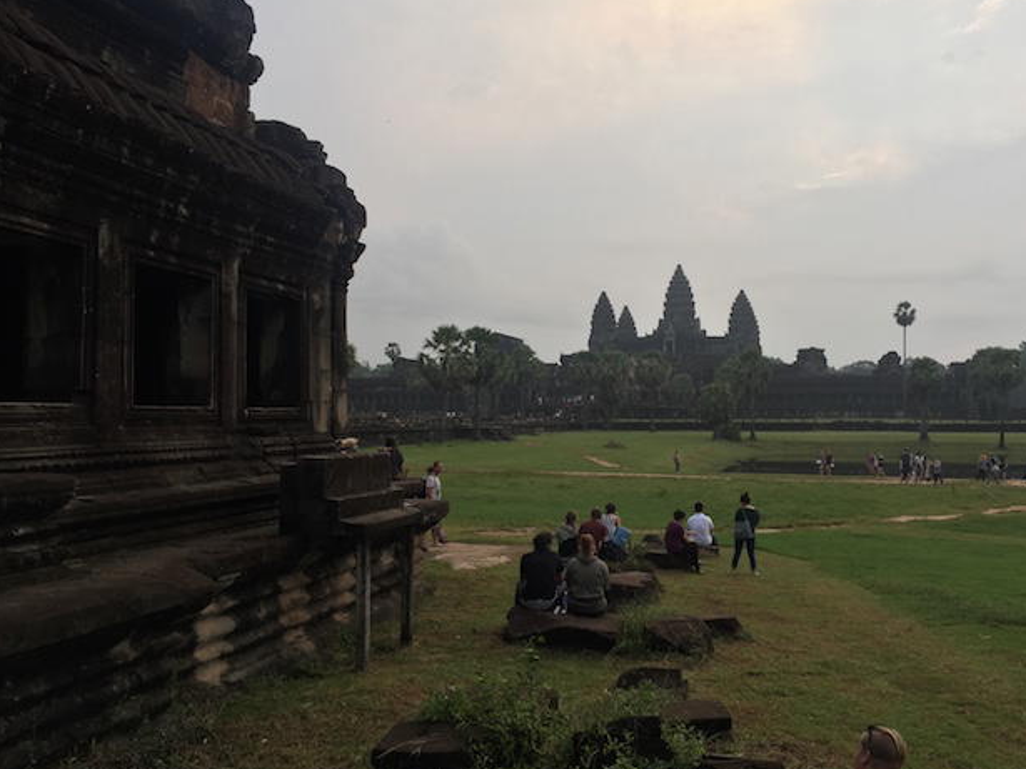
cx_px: 577
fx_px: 978
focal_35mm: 33
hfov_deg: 55.2
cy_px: 391
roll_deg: -0.4
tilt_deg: -0.4
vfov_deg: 42.9
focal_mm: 4.15
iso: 32
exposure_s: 1/102
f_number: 2.2
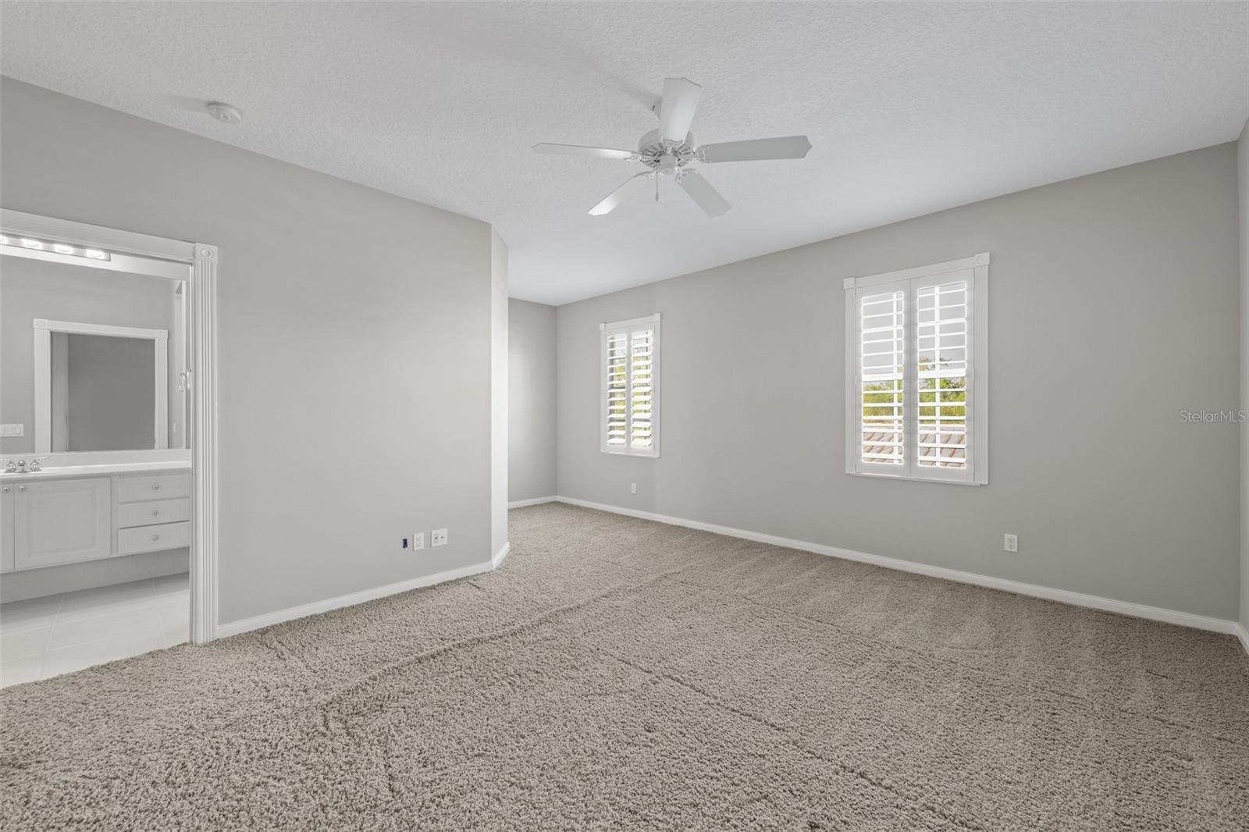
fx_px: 486
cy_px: 416
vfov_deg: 81.2
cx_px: 624
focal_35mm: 14
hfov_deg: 104.3
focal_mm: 14
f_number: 8
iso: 800
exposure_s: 1/2
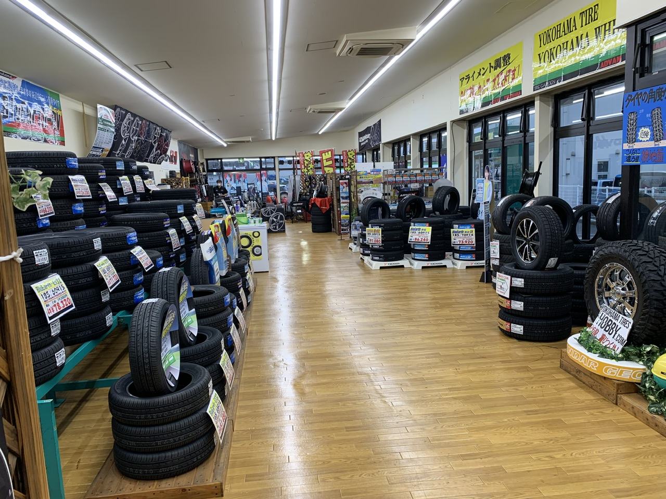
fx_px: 500
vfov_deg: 53.1
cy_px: 250
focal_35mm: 26
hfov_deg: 67.3
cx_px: 333
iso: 80
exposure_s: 1/100
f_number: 1.8
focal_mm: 4.25
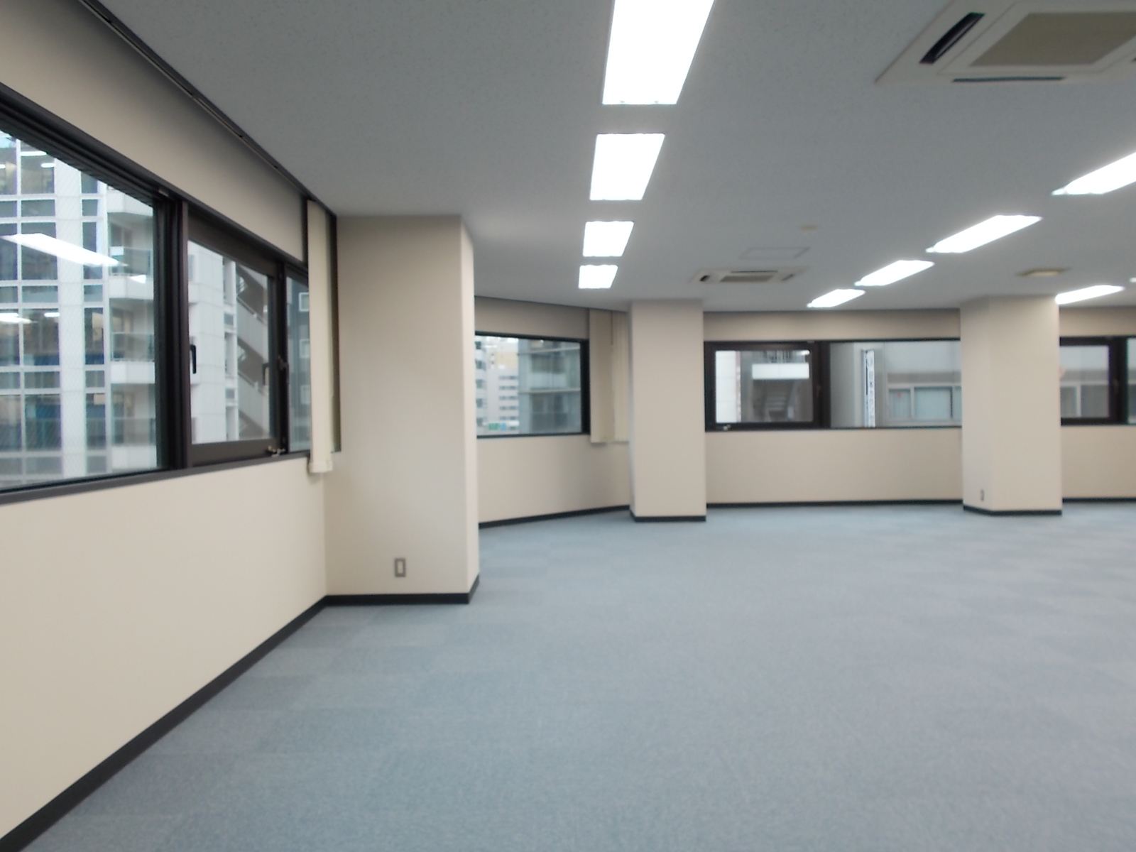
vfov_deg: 46.8
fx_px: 985
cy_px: 426
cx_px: 568
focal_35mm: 30
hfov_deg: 60.0
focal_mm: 5.3
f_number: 3.4
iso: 80
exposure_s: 1/25
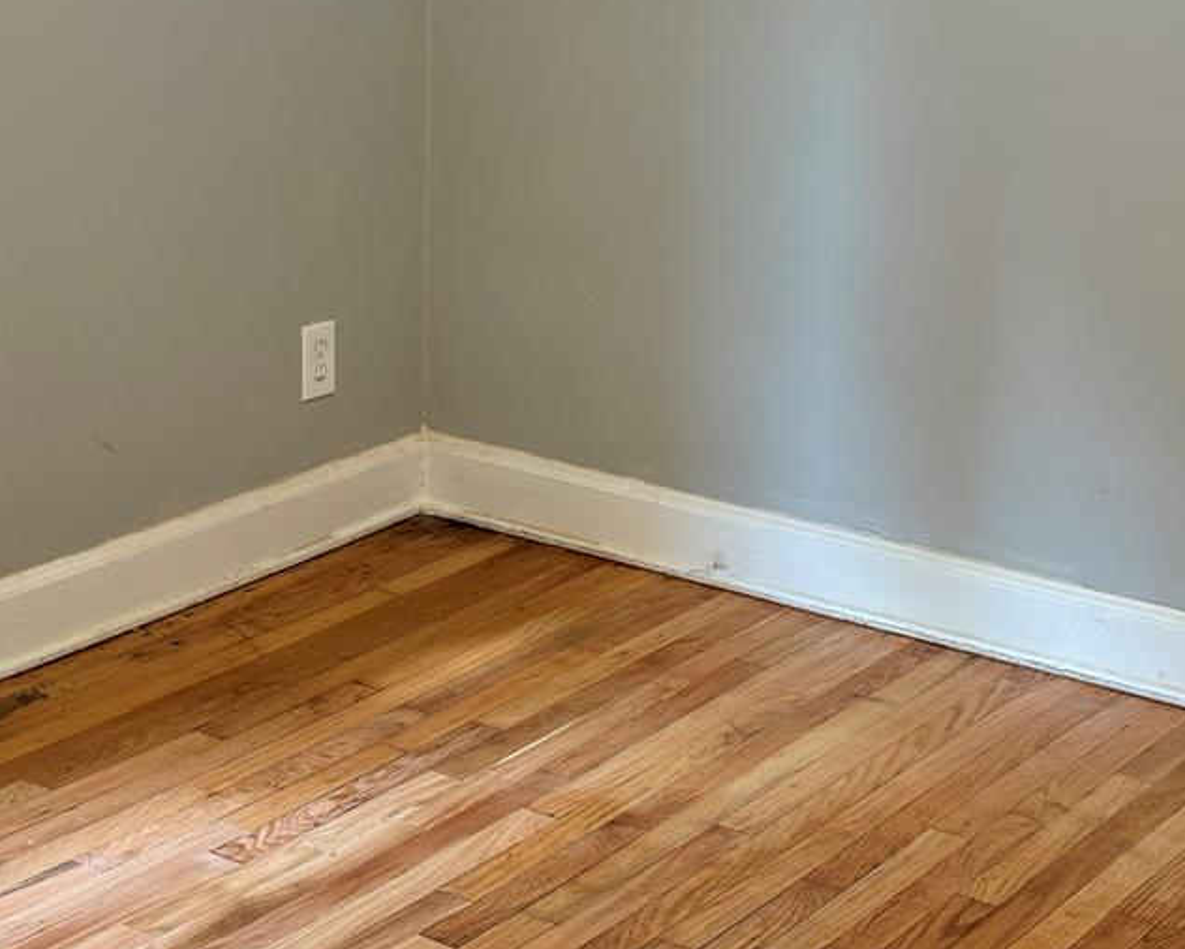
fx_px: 2666
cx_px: 569
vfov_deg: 20.2
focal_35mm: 76
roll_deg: -1.9
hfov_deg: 25.1
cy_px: 532
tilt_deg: -18.7
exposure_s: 1/40
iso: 200
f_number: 1.78
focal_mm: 6.76
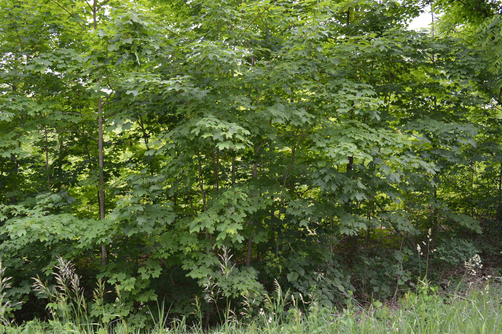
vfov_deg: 47.8
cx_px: 251
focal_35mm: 27
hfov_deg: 67.4
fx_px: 376
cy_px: 167
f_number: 5.6
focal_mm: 18
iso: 250
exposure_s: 1/125
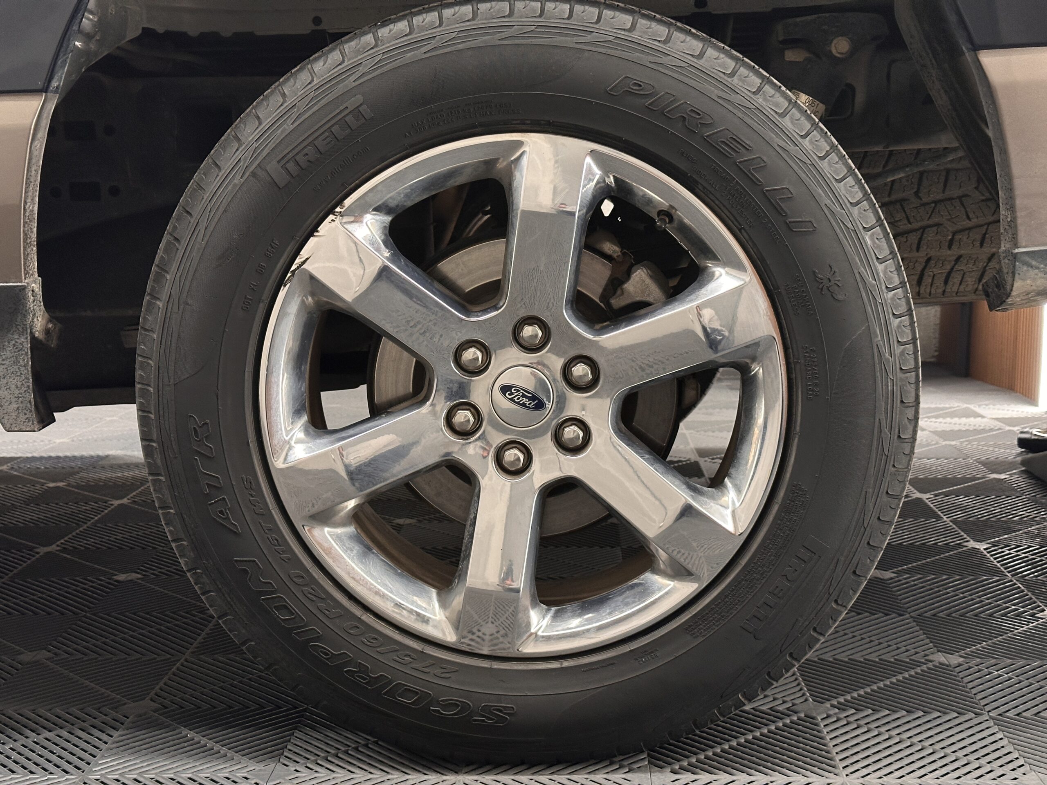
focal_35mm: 48
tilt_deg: -7.4
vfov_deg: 30.3
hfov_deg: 39.7
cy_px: 392
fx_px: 1452
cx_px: 524
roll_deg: +0.4
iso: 250
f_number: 1.78
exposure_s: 1/33
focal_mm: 6.86
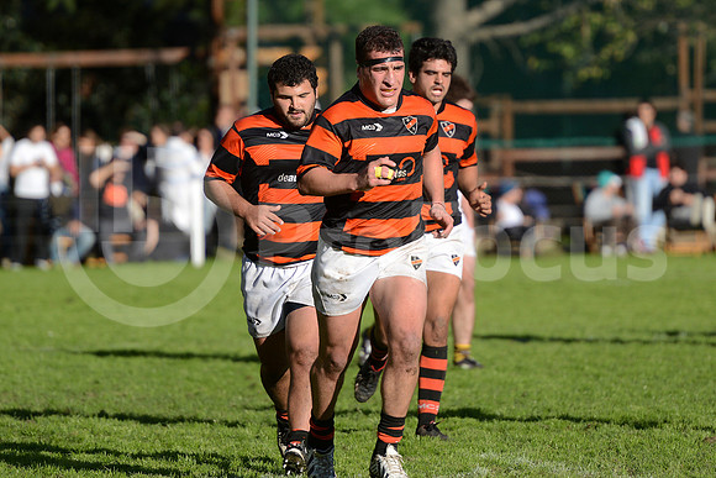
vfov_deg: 5.1
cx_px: 358
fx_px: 5371
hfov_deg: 7.6
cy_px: 239
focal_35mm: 270
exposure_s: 1/2000
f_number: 4
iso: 500
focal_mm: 270
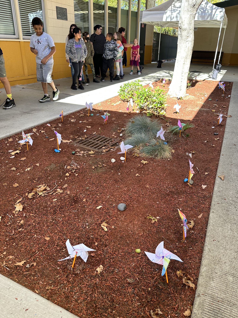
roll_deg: -0.4
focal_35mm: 25
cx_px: 124
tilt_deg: -24.9
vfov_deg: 69.4
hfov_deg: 54.9
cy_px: 153
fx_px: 229
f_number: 1.78
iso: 80
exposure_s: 1/318
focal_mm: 6.86
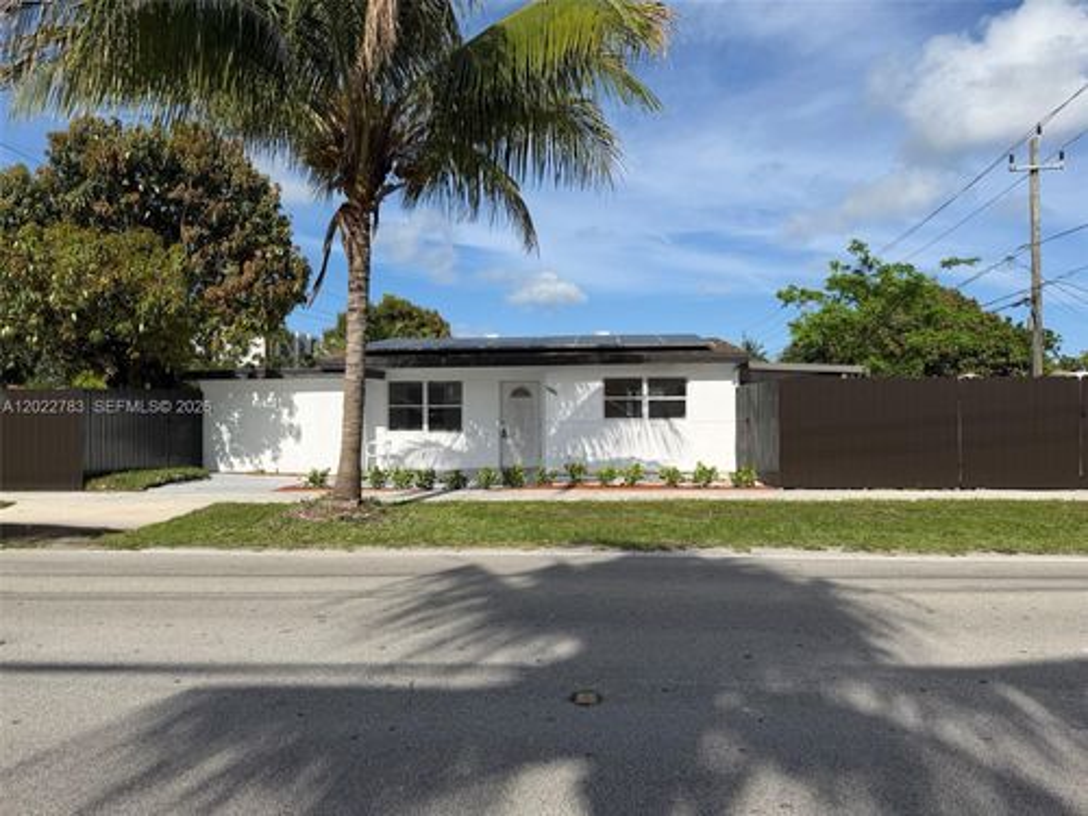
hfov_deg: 71.6
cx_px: 544
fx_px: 754
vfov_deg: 56.8
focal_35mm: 24
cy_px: 408
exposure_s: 1/7353
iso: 80
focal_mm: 6.76
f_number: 1.78
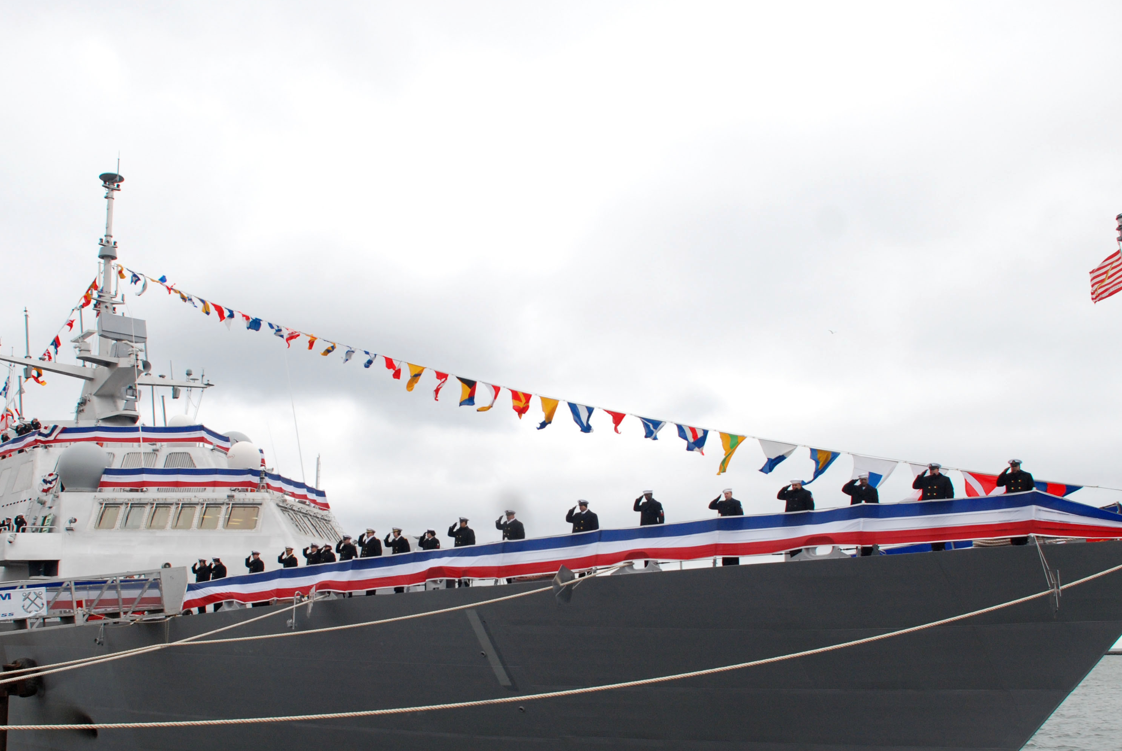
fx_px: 1217
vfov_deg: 34.1
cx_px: 513
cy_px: 477
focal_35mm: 39
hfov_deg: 49.4
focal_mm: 20
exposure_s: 1/400
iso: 400
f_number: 5.6
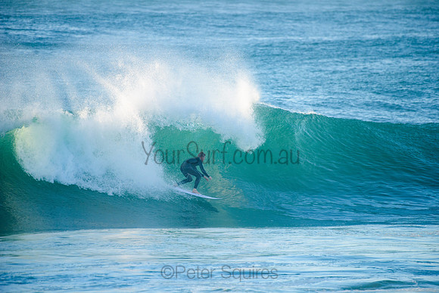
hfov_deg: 4.1
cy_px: 146
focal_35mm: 500
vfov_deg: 2.8
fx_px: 6100
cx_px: 220
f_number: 5.6
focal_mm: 500
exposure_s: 1/1600
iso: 450
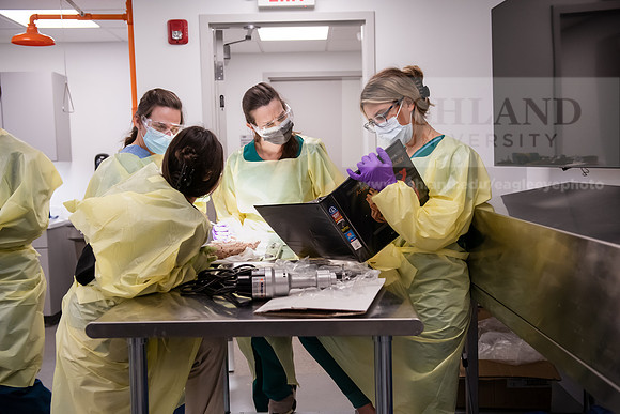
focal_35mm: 38
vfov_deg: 35.1
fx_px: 655
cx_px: 310
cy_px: 207
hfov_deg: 50.7
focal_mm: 38
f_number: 4
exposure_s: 1/320
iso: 1250
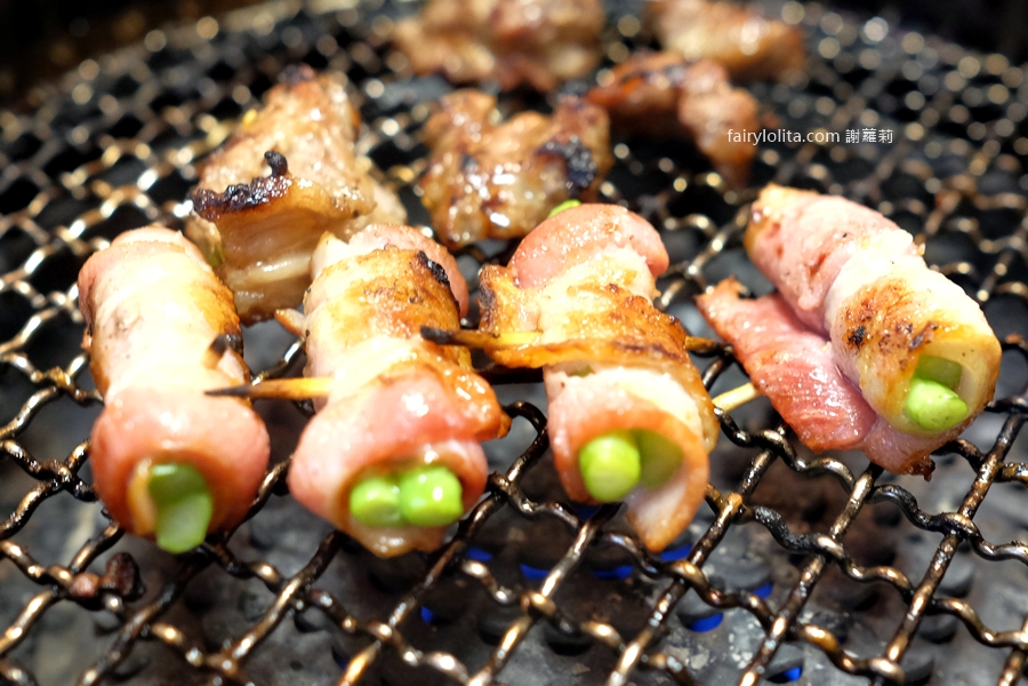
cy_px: 343
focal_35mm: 35
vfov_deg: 37.9
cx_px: 514
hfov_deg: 54.4
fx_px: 999
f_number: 2.8
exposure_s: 1/27
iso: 2000
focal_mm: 23
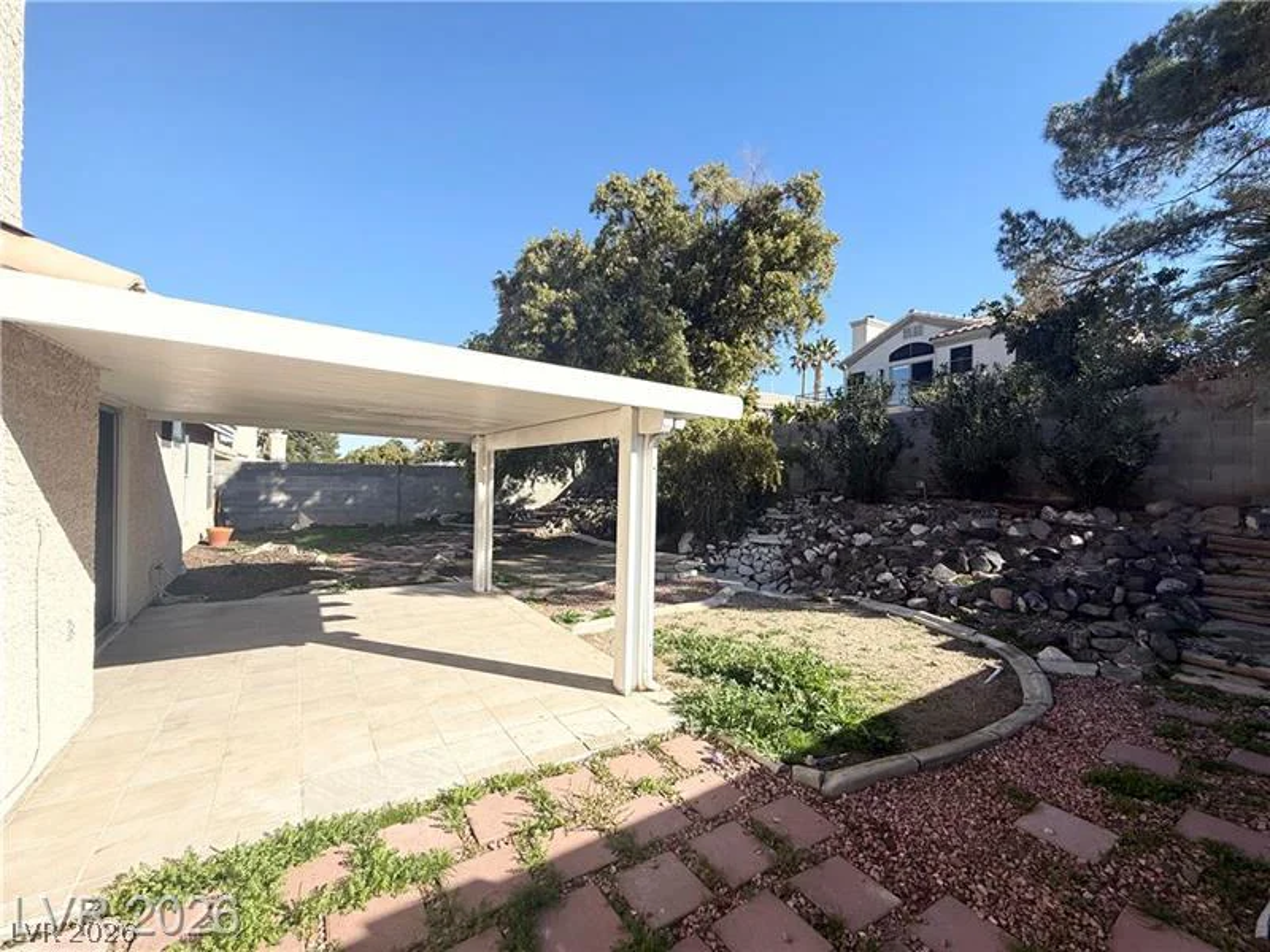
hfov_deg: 102.1
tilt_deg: +1.0
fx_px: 514
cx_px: 635
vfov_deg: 85.7
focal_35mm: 14
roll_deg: -0.7
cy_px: 476
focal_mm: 2.22
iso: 50
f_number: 2.2
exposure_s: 1/1795
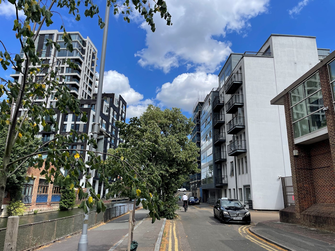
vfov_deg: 53.1
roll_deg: -1.2
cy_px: 126
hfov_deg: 67.3
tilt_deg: +16.7
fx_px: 252
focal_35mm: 26
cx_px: 168
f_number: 1.6
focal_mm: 4.2
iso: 32
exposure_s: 1/3509
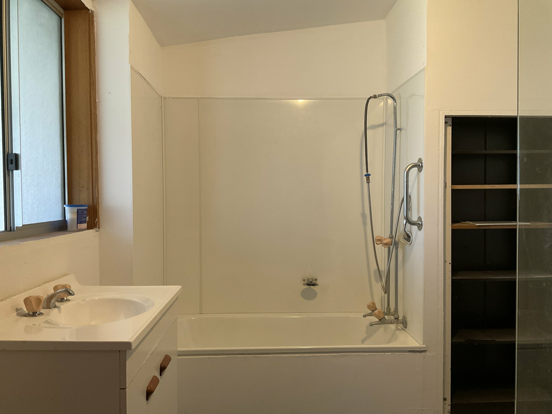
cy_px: 207
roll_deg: -0.5
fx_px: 462
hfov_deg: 61.7
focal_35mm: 29
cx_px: 276
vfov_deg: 48.2
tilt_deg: -2.2
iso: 100
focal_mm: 3
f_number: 1.8
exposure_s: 1/50
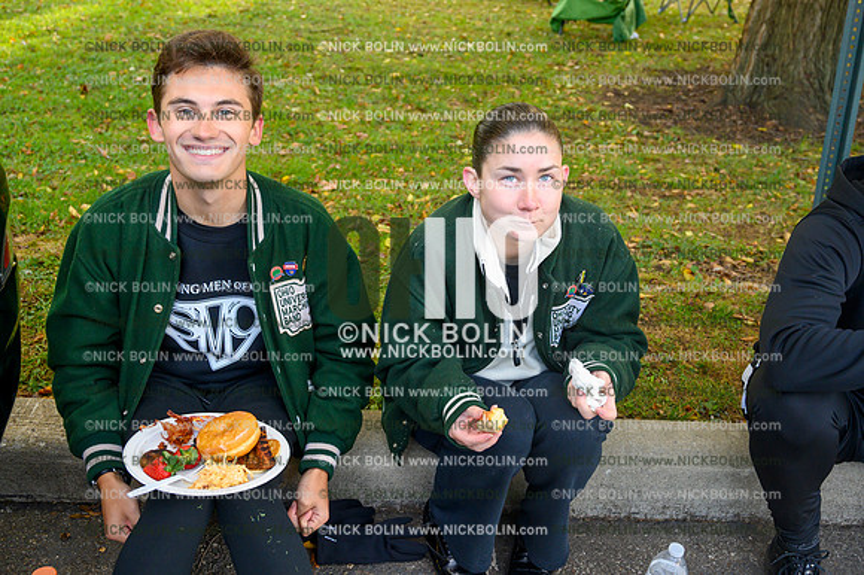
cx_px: 432
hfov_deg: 51.9
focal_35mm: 37
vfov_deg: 35.9
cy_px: 288
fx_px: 887
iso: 2500
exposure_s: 1/400
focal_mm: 37
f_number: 5
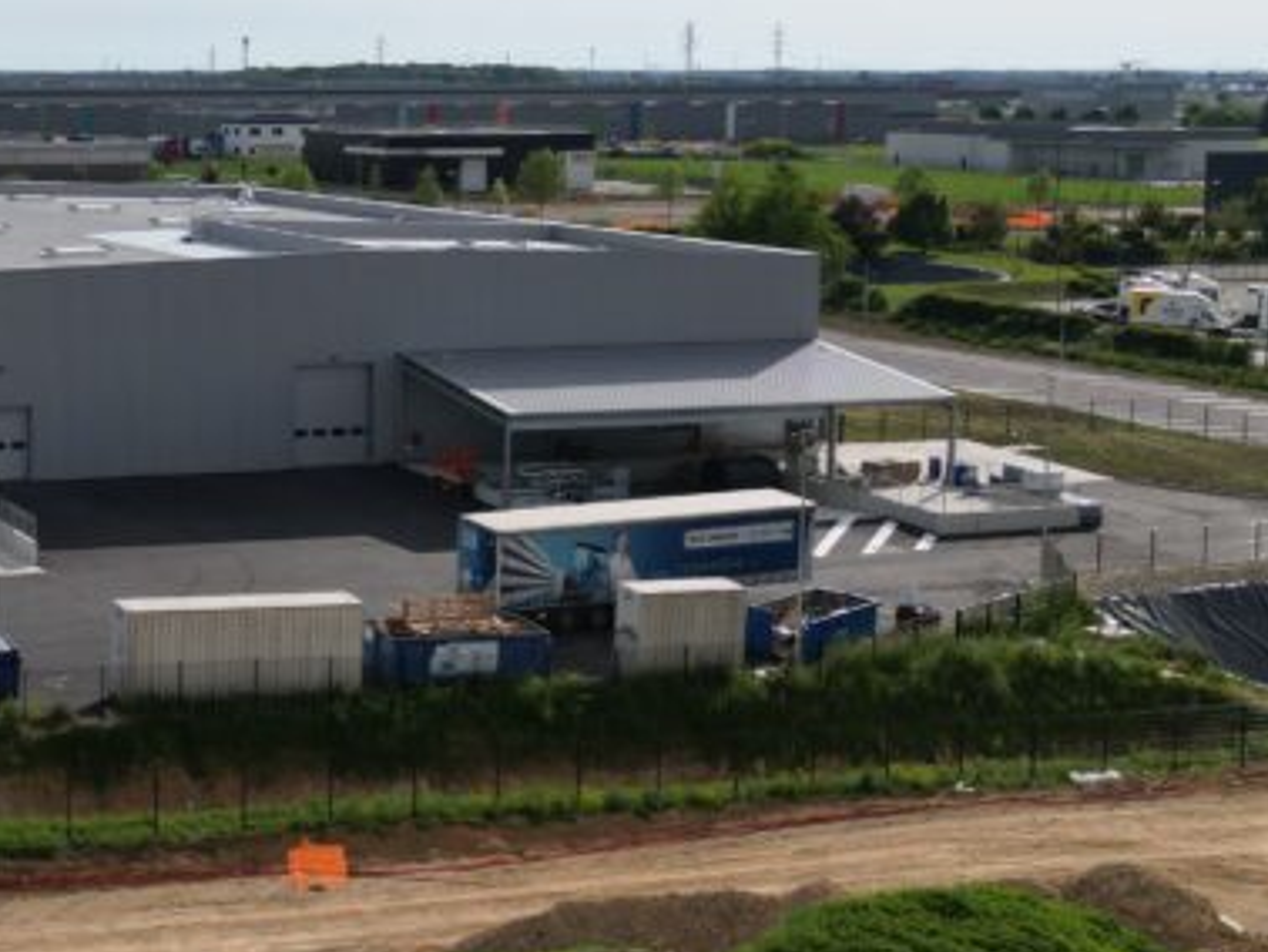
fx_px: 2382
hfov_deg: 28.0
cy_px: 285
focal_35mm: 65
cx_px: -13
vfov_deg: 22.5
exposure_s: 1/6400
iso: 140
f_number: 1.7
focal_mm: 6.72
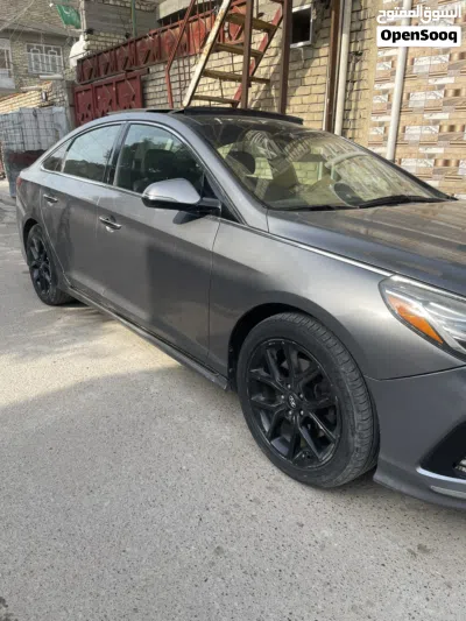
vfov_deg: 69.4
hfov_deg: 54.9
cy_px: 310
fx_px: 449
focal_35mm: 25
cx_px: 233
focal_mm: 5.1
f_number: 1.6
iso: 32
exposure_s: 1/1767
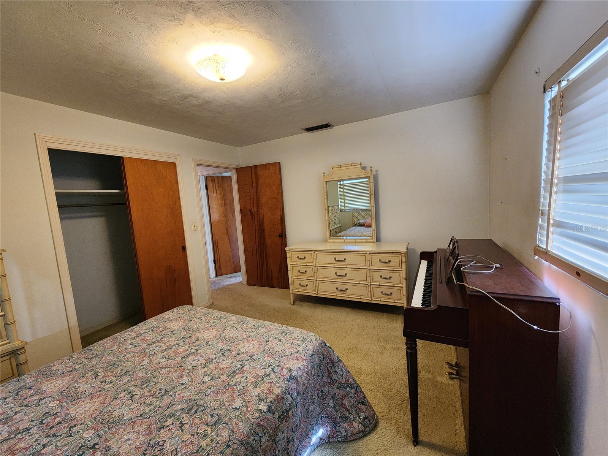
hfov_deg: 106.2
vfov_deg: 89.9
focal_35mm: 13
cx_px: 304
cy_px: 228
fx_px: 228
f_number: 2.2
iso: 400
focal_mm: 2.2
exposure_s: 1/60
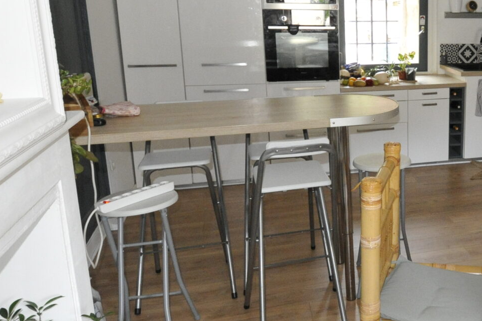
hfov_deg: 42.9
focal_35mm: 40
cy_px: 137
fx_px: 535
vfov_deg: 33.3
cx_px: 463
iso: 1600
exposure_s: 1/60
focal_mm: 10
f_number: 5.6
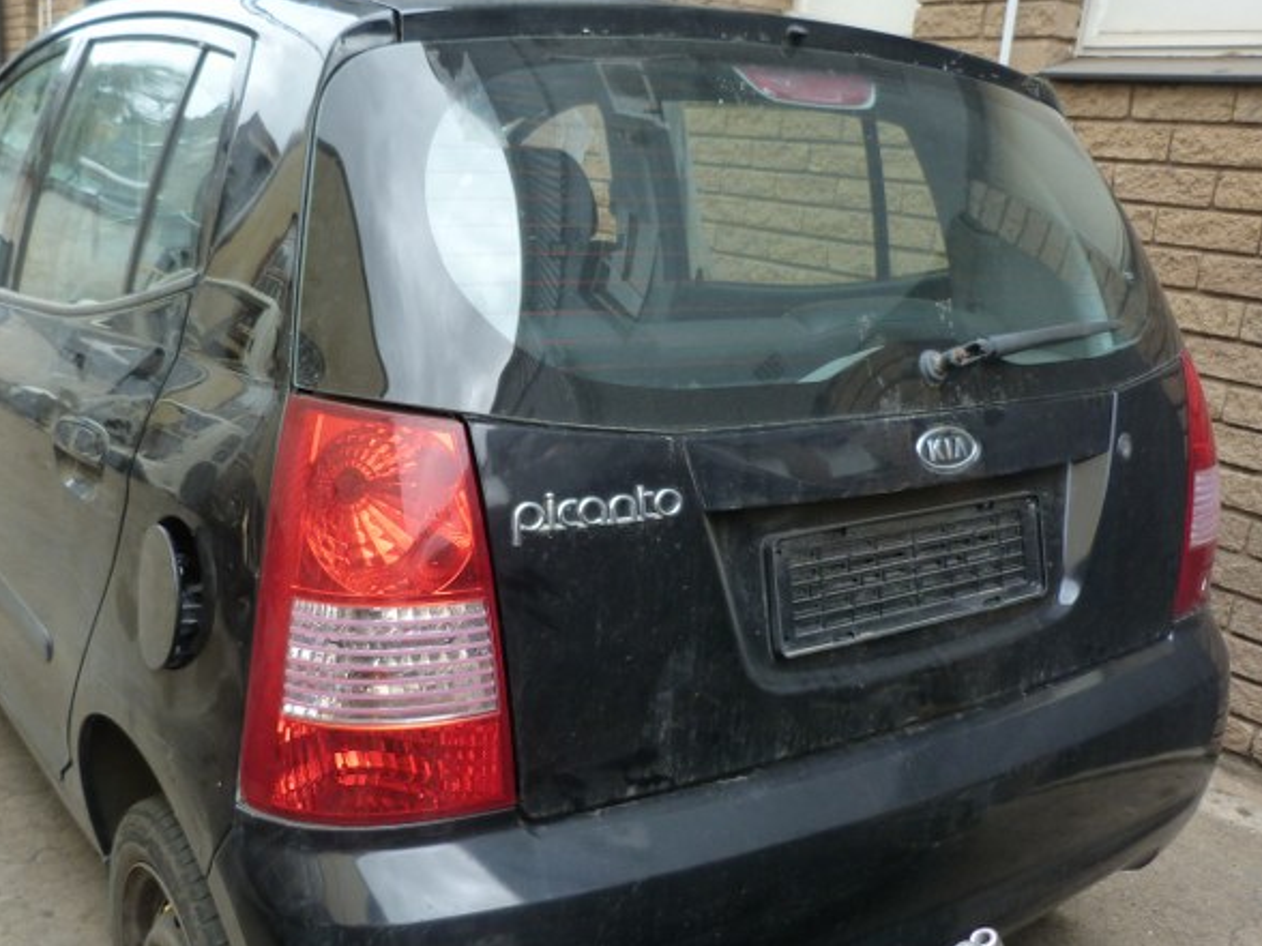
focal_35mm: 34
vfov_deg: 41.8
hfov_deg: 53.6
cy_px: 513
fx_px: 1240
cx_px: 507
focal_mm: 4.5
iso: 125
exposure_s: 1/60
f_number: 2.8
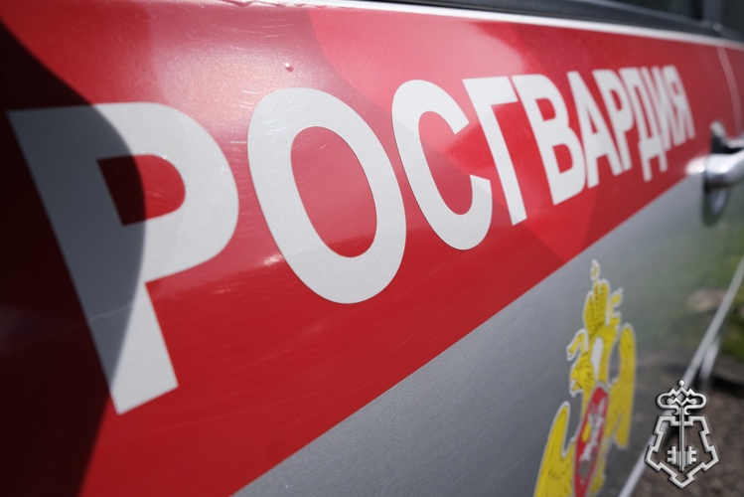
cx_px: 372
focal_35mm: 31
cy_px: 248
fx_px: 641
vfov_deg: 42.4
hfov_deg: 60.3
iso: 320
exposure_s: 1/1300
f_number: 7.1
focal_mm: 20.5
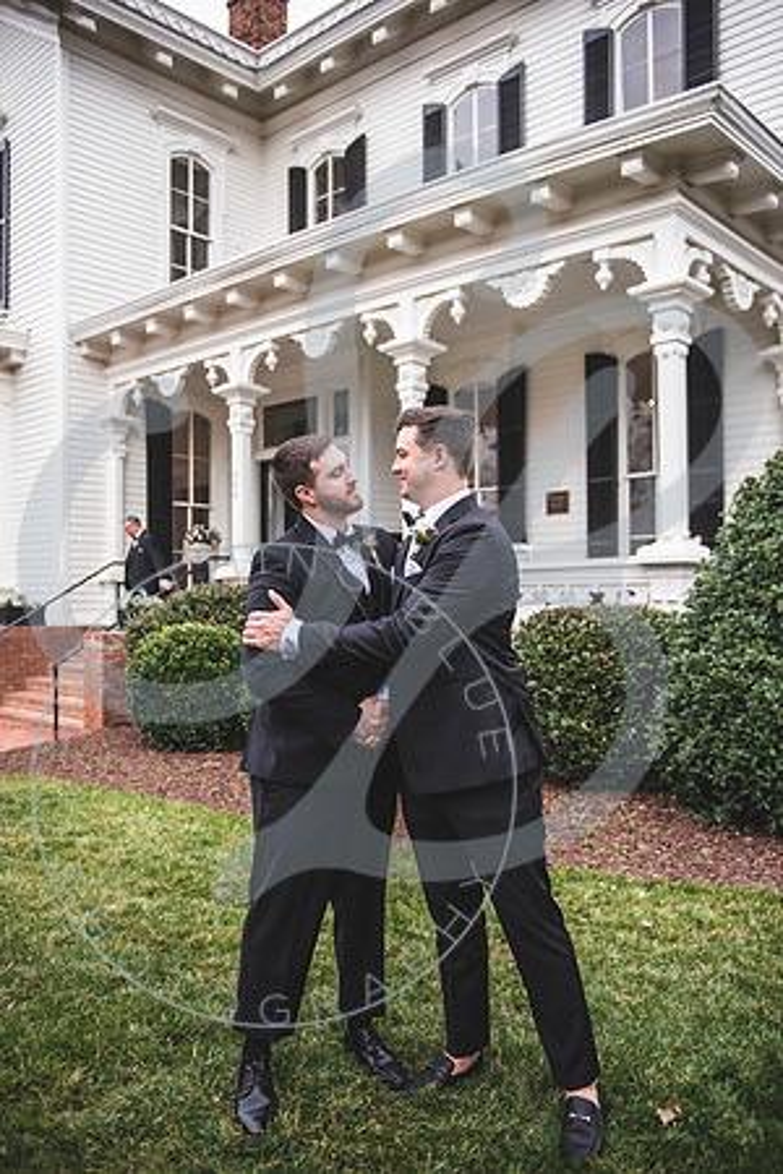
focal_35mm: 29
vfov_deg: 63.7
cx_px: 392
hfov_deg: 45.0
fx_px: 946
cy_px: 587
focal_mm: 29
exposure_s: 1/400
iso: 100
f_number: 2.8
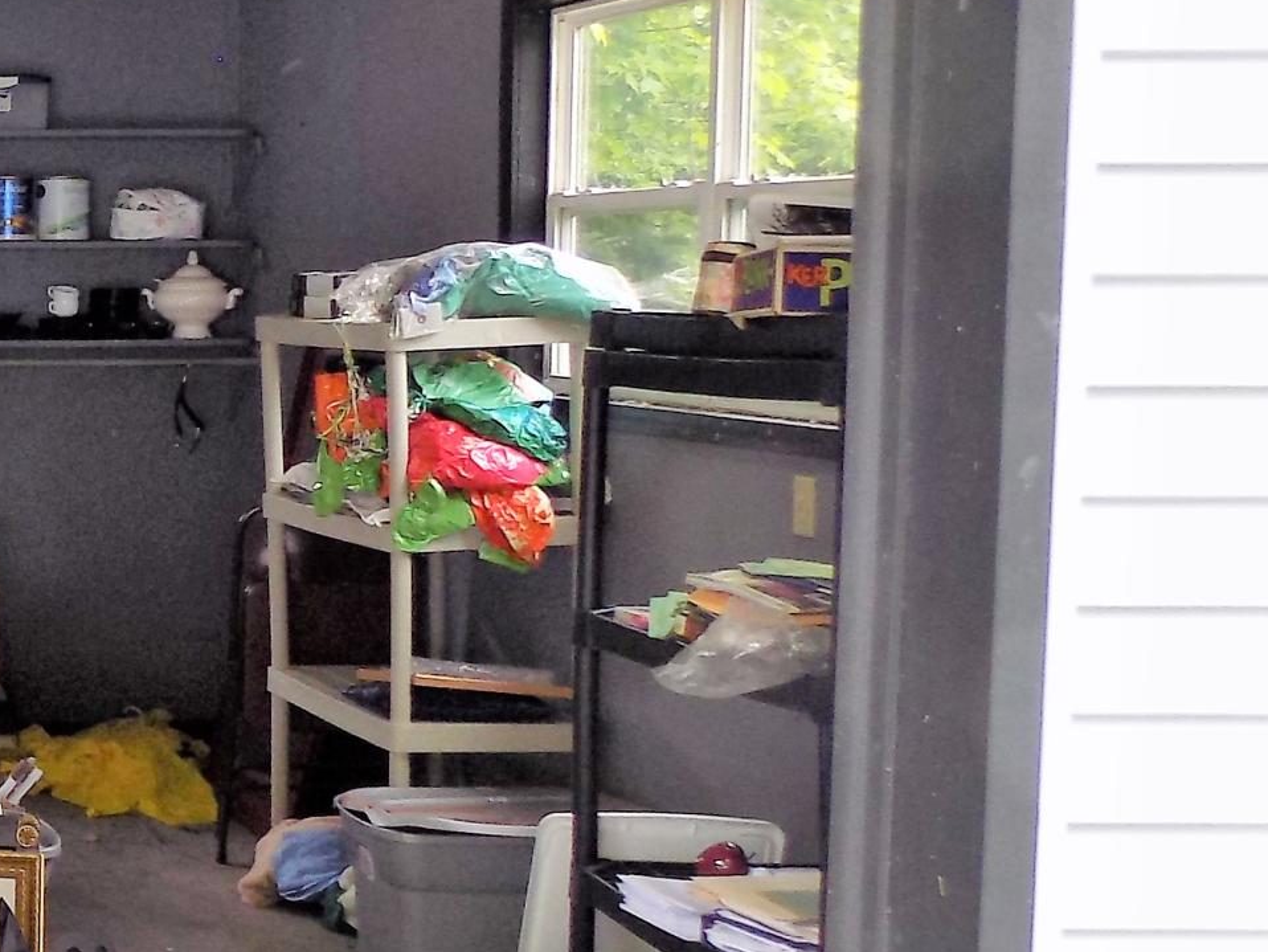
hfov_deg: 22.0
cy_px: 519
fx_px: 2638
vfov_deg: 20.4
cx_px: -674
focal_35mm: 72
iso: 80
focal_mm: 4
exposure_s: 1/50
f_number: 3.1
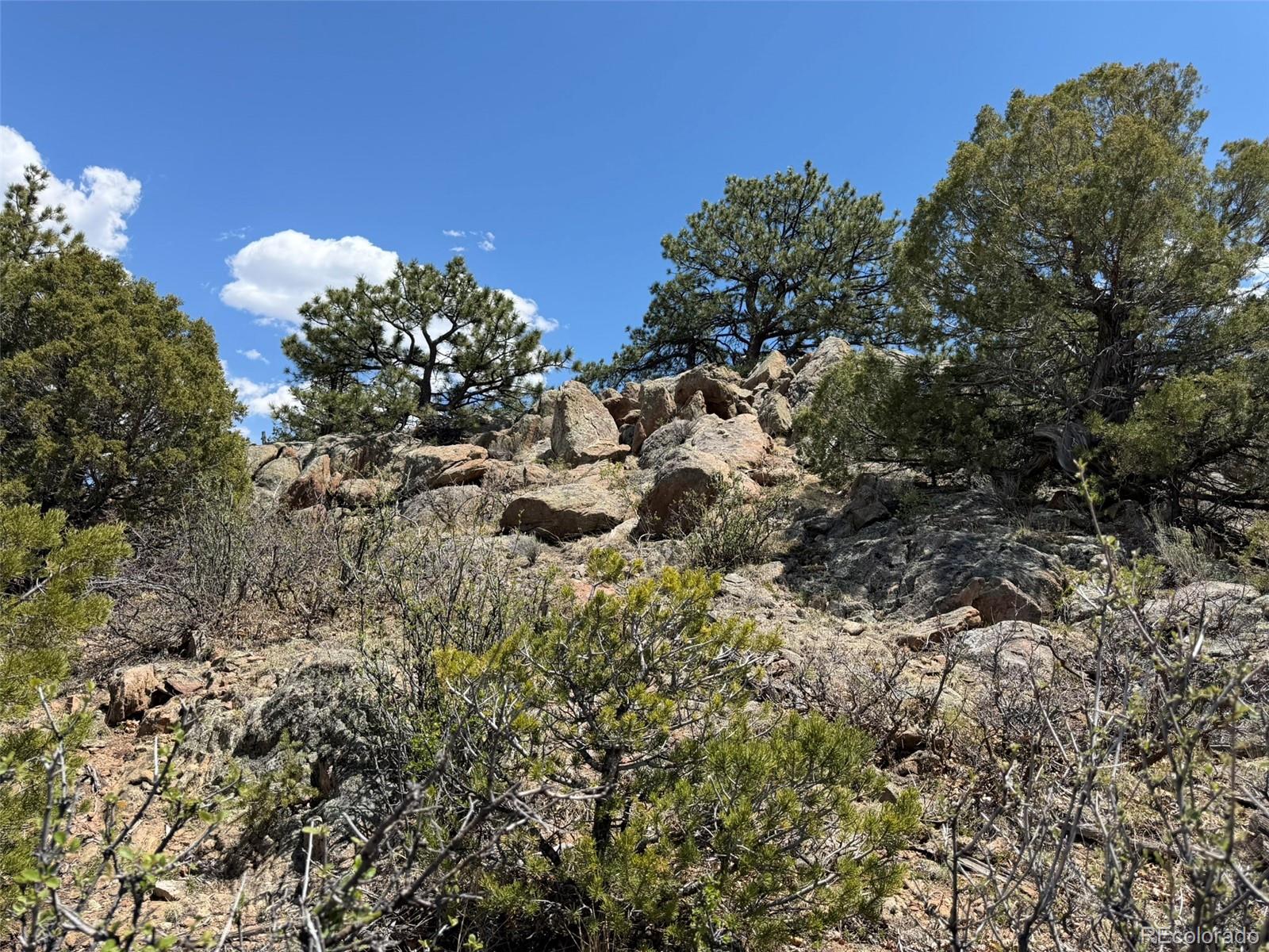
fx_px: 880
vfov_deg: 56.8
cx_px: 634
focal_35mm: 24
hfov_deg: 71.6
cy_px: 476
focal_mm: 6.76
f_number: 1.78
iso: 80
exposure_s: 1/3759
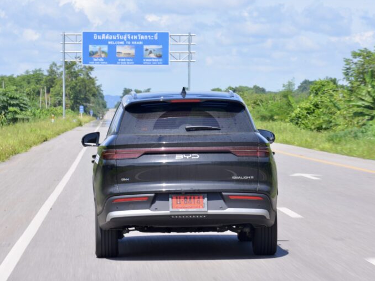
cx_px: 168
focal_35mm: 218
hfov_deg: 9.1
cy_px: 140
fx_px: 2362
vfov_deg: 6.8
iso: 100
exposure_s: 1/25
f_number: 20
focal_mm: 200
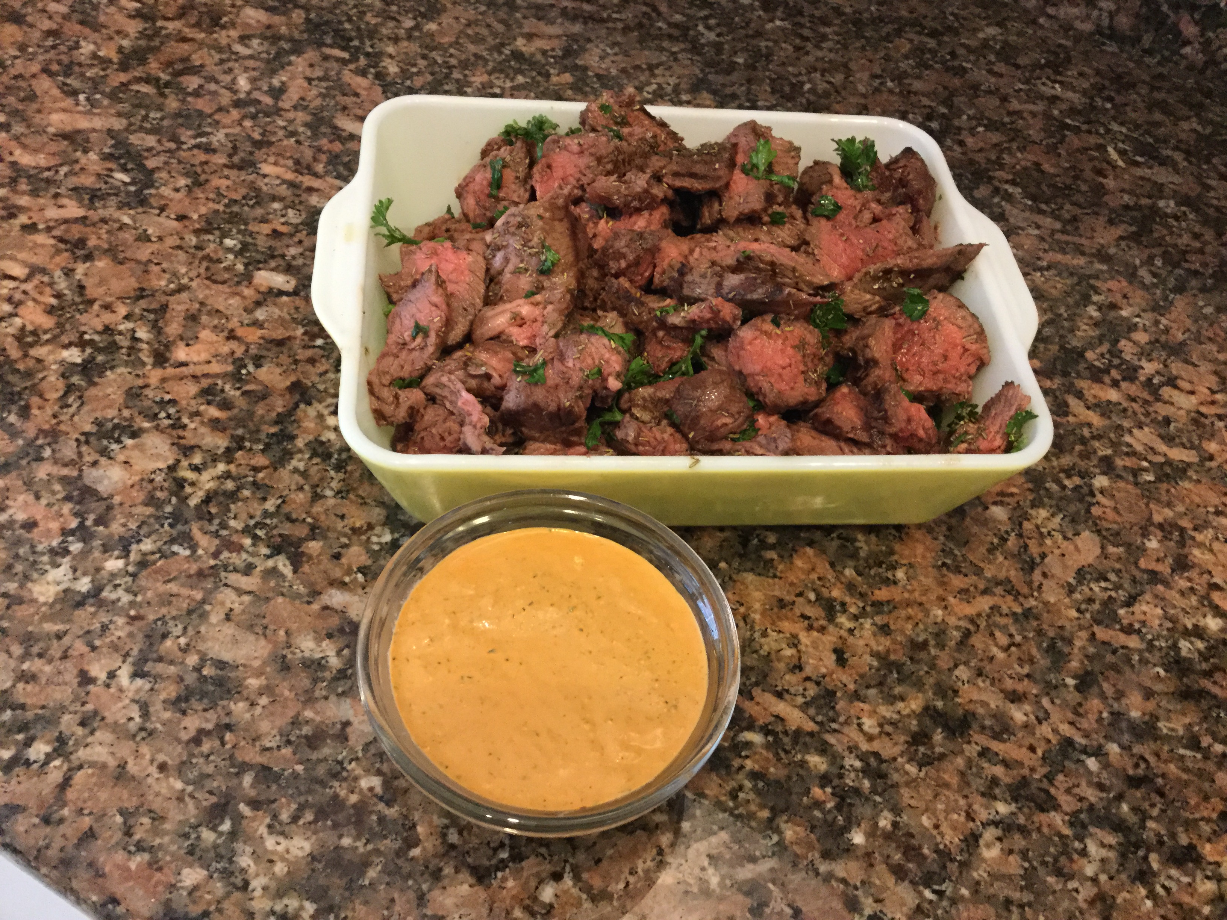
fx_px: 1099
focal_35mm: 31
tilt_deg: -51.8
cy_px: 460
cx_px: 614
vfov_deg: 45.4
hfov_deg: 58.4
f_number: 2.4
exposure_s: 1/15
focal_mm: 3.3
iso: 200
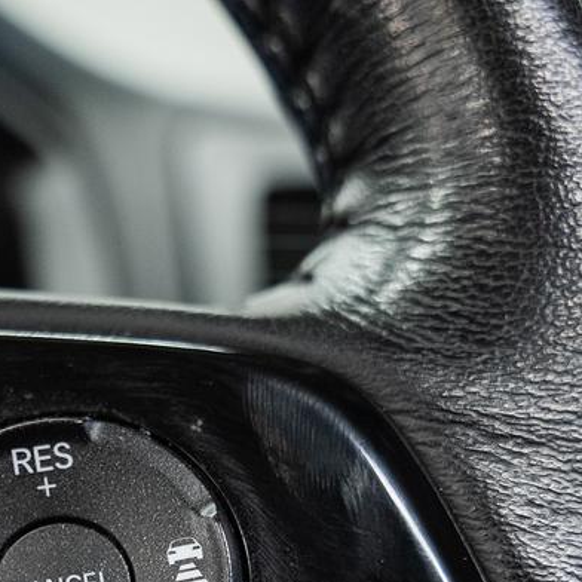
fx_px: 1427
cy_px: 664
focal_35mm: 75
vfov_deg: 21.7
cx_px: 62
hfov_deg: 22.5
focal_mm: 24
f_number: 4
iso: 800
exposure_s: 1/40
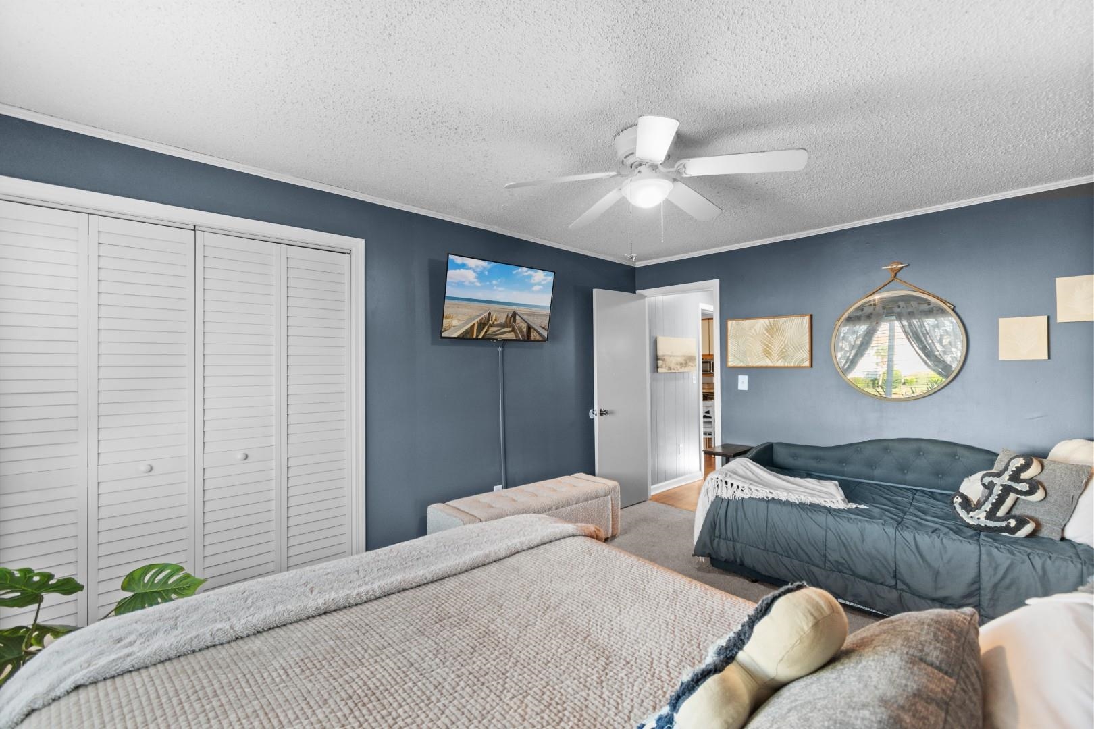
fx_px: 456
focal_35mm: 15
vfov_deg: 77.3
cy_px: 364
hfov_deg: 100.4
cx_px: 547
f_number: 4.5
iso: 100
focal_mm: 10
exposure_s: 1/4
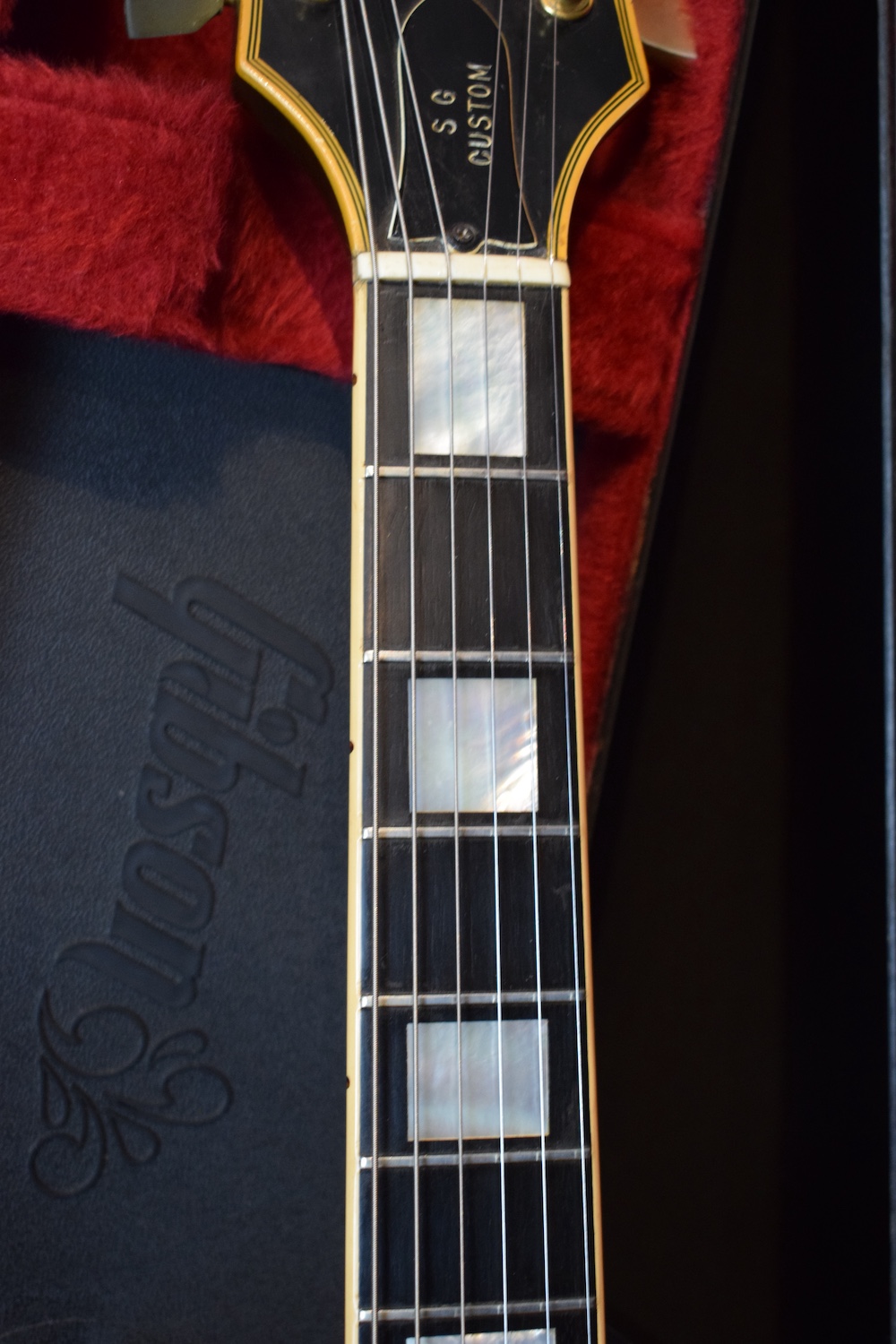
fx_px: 2128
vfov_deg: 35.1
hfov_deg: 23.8
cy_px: 672
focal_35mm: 57
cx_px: 448
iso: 1800
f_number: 4.8
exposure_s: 1/30
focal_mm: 38
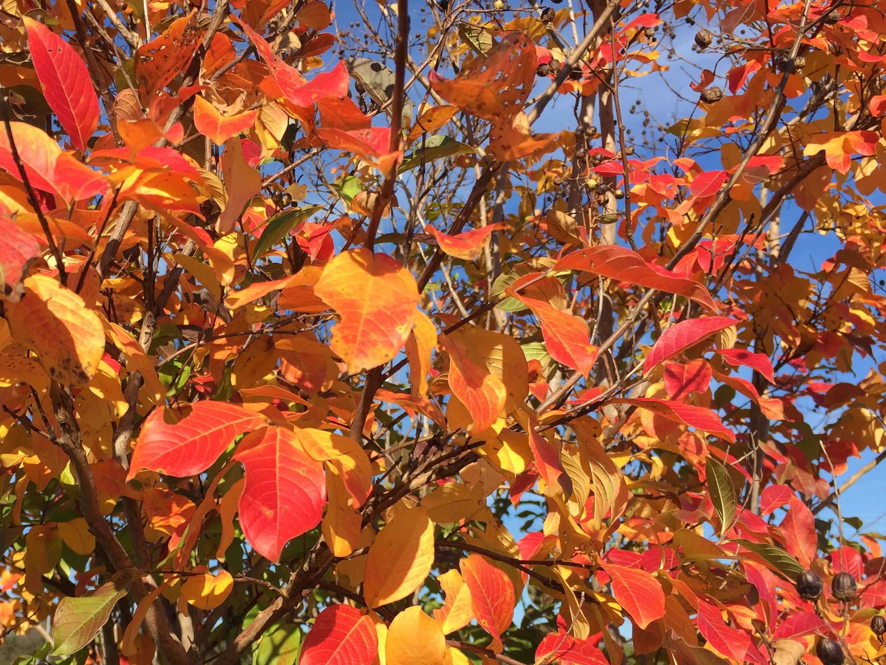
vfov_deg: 35.7
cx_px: 296
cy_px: 426
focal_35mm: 40
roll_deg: -1.0
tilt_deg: +14.9
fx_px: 1024
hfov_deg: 46.1
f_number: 2.2
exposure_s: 1/1319
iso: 32
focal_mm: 4.15
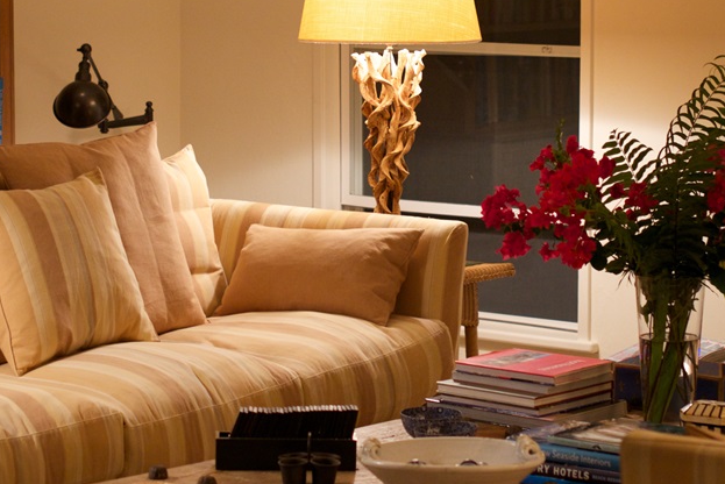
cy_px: 129
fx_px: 2619
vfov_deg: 10.5
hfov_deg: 15.8
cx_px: 374
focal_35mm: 130
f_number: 2.8
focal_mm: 50
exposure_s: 1/30
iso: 1600
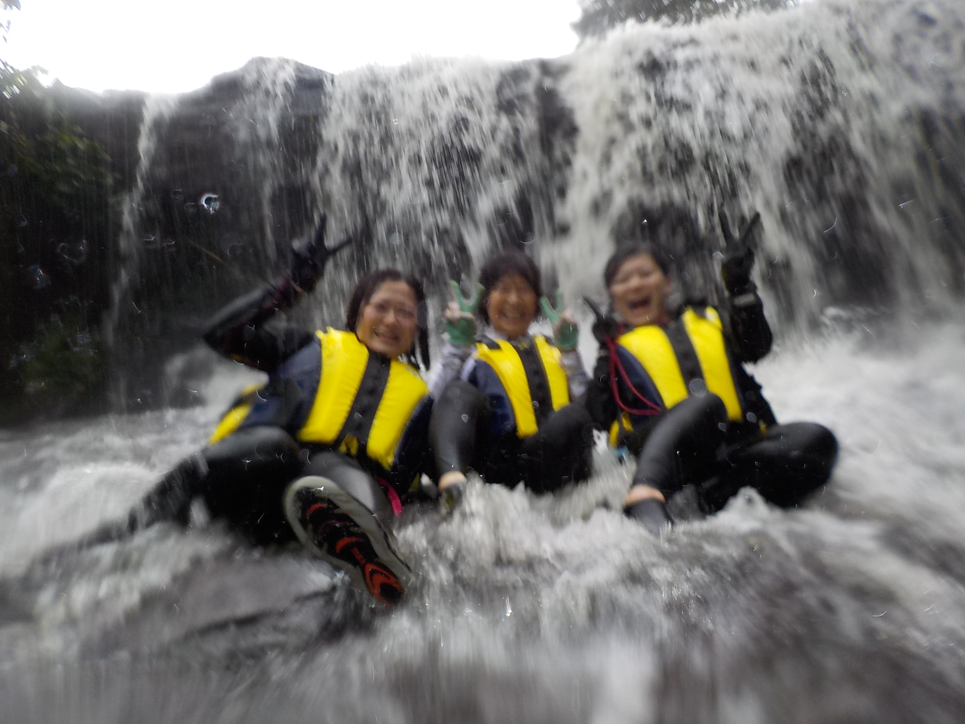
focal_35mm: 30
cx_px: 482
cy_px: 362
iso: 125
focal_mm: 4.1
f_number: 3.3
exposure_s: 1/60
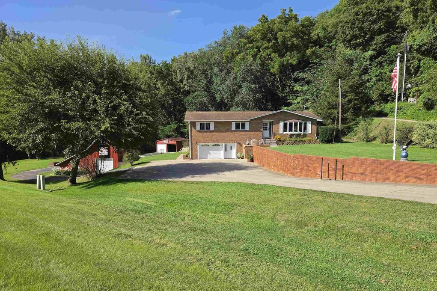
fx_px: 291
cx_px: 219
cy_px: 160
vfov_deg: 53.0
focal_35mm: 24
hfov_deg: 73.8
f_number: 1.8
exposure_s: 1/3168
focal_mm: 5.4
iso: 80
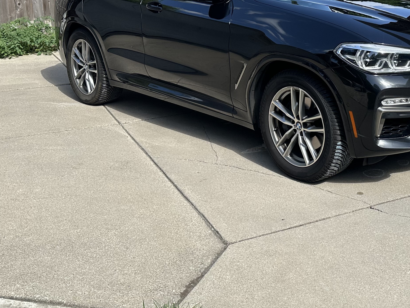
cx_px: 333
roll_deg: -0.4
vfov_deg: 27.5
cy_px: 65
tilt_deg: -9.1
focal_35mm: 52
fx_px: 616
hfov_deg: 35.5
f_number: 1.78
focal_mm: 6.86
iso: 80
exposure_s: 1/2110
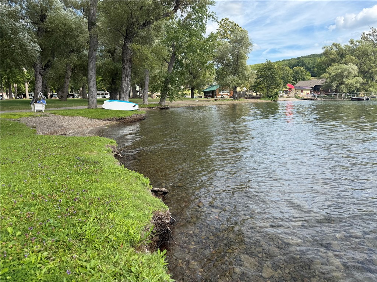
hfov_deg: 71.6
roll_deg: +1.5
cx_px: 188
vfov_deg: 56.8
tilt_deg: -9.8
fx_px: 261
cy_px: 141
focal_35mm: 24
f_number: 1.78
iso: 80
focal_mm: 6.76
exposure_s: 1/2169
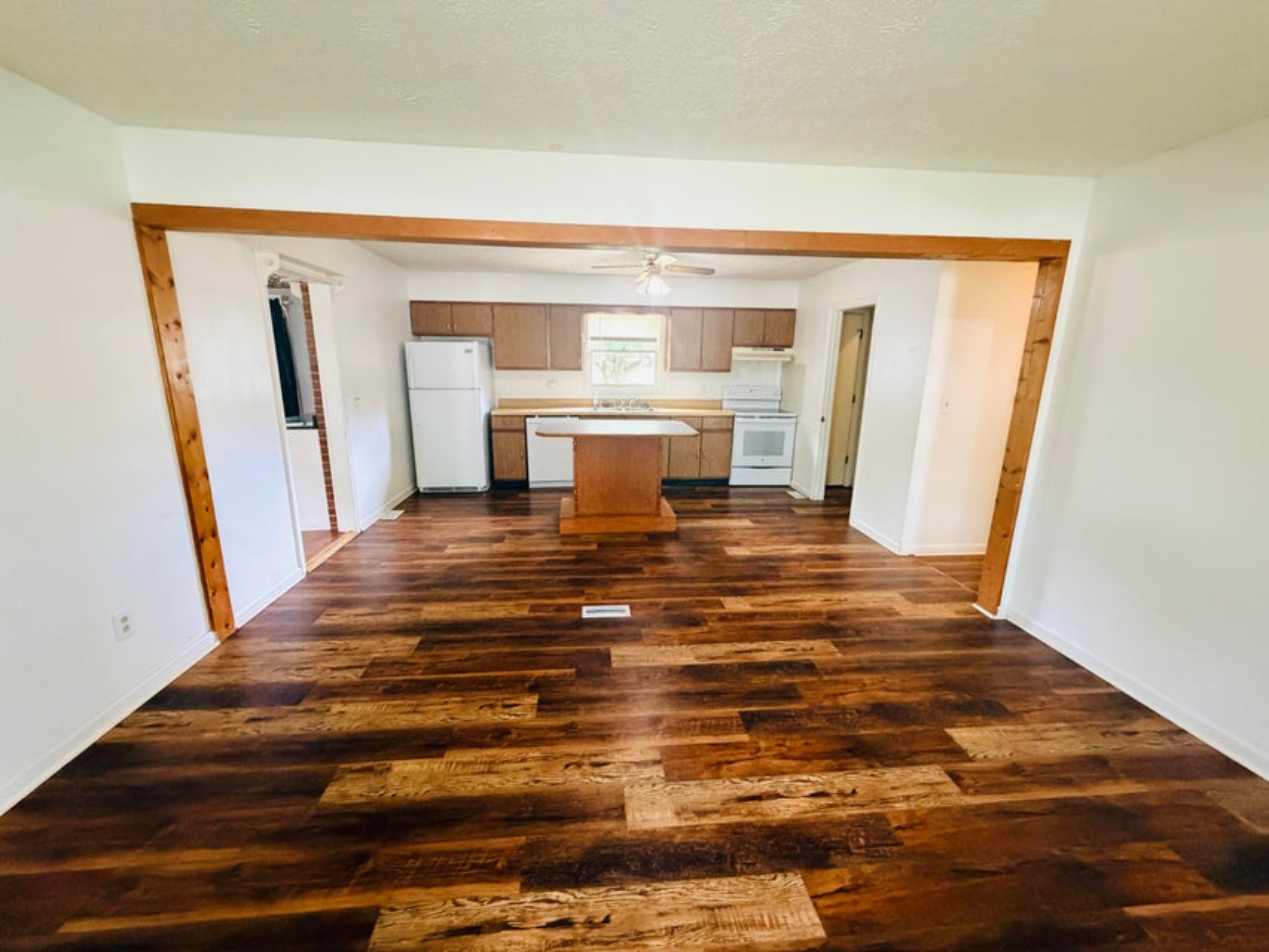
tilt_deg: -13.0
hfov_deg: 102.1
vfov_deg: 85.7
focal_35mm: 14
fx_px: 513
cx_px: 634
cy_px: 476
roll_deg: -1.1
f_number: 2.2
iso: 640
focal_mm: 2.22
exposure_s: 1/60
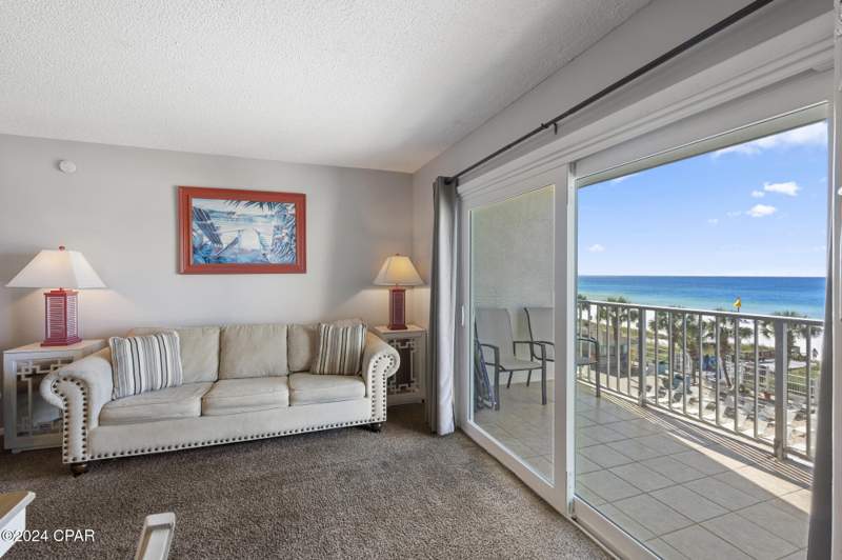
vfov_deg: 73.6
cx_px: 421
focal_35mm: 16
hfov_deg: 96.8
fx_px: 374
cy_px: 280
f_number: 8
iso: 100
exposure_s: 1/5
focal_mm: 16
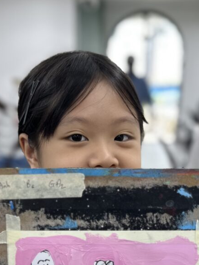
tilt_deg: -18.8
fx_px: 422
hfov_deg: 26.5
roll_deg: -2.4
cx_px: 106
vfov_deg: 33.0
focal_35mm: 55
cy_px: 244
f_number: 1.78
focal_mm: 6.86
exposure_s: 1/111
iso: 64
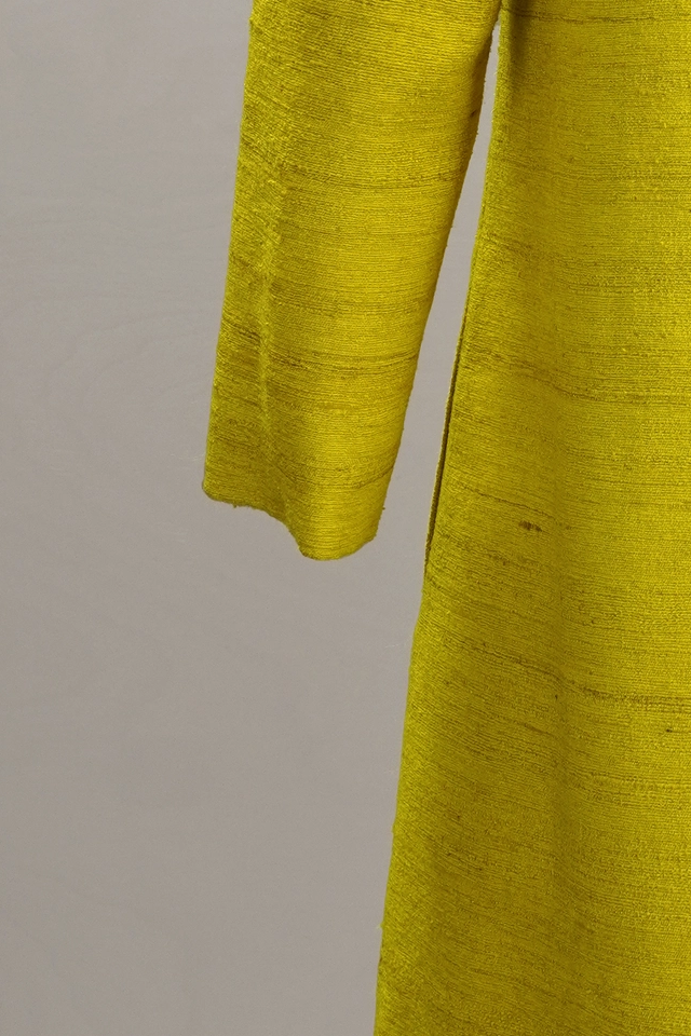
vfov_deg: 14.1
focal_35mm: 144
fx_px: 4146
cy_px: 76
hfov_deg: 9.4
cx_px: 879
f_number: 8
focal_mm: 32
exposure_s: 1/40
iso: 320
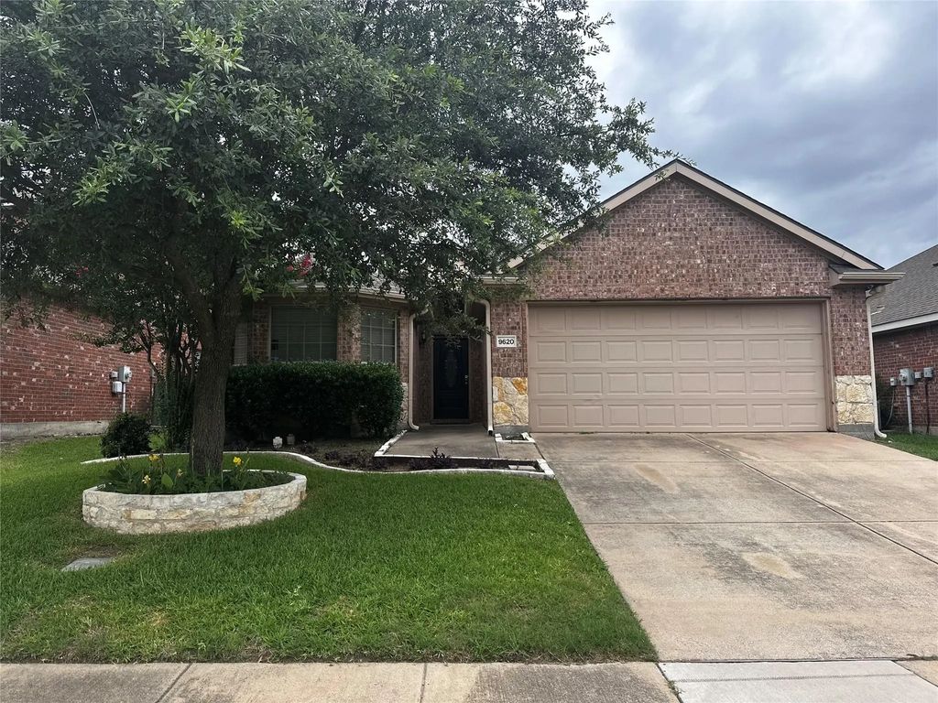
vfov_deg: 56.8
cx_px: 469
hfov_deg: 71.6
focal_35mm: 24
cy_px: 352
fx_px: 650
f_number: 1.78
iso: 80
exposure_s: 1/2353
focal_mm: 6.86
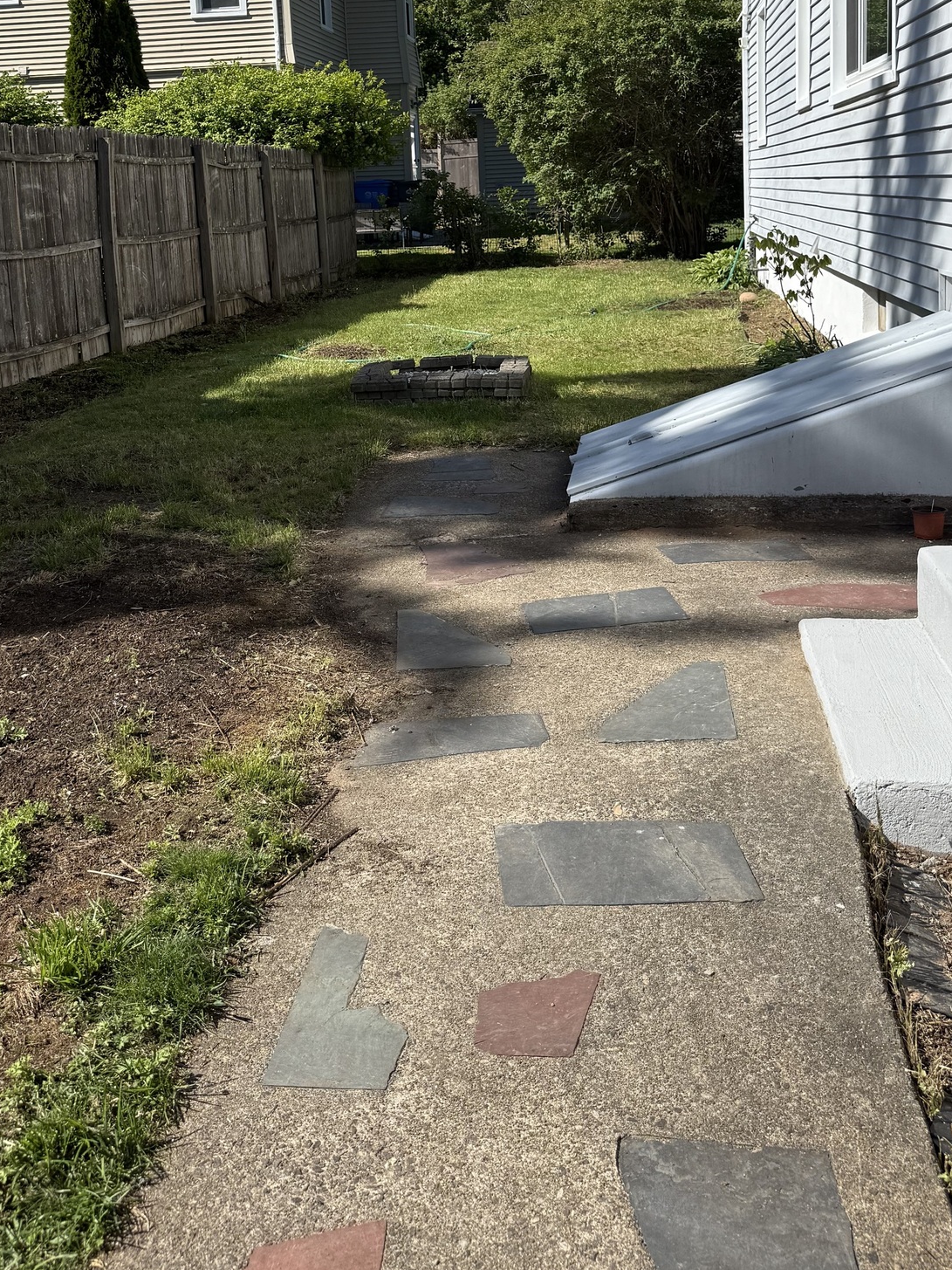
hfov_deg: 37.7
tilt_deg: -4.2
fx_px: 1394
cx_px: 427
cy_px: 357
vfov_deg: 47.6
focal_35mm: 38
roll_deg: +3.1
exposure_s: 1/4167
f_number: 1.78
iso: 80
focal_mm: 6.76
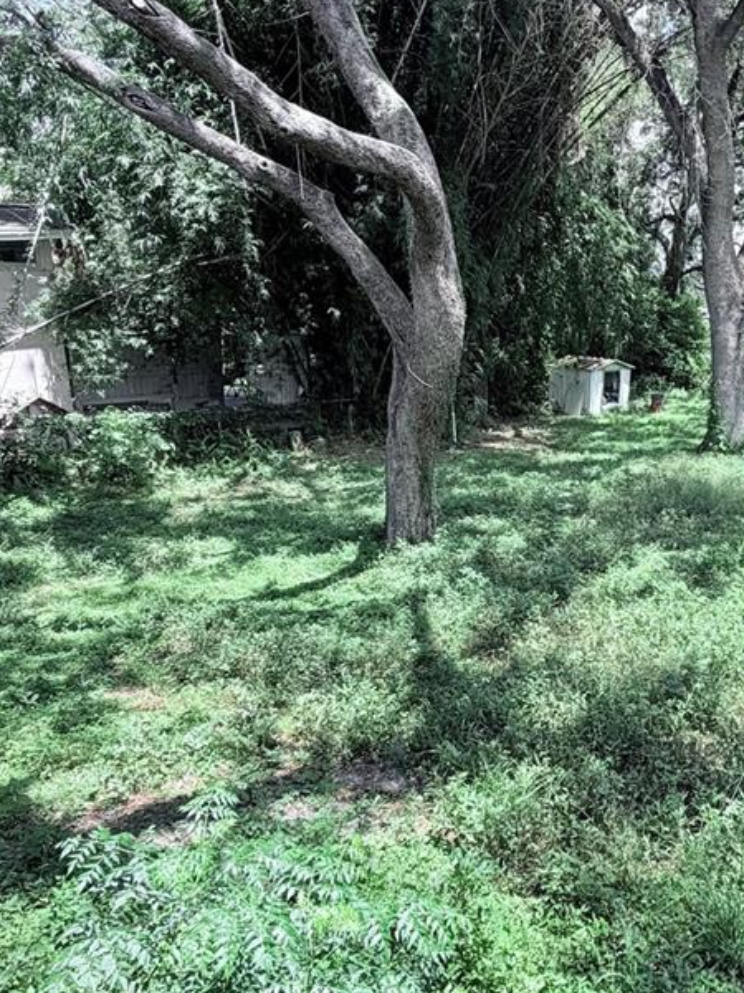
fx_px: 802
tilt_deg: -10.7
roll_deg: +1.8
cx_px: 637
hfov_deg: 46.1
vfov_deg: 63.4
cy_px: 472
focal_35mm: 28
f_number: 2.2
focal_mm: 2.22
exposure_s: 1/502
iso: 50
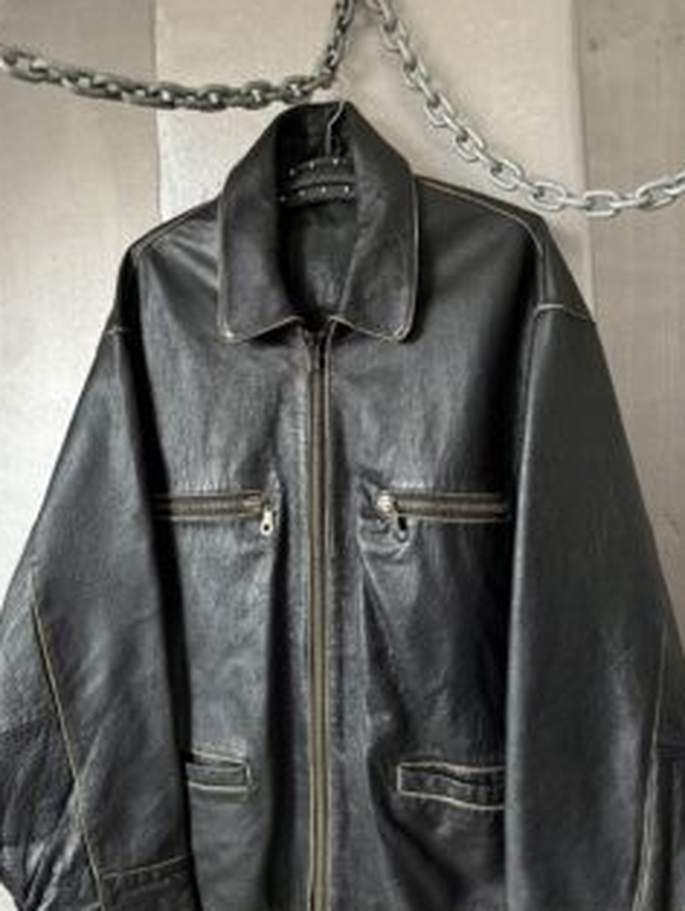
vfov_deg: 65.3
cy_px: 440
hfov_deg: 51.4
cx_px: 321
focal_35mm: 27
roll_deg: +0.3
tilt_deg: +1.3
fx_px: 711
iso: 640
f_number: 1.78
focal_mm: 6.76
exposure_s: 1/60
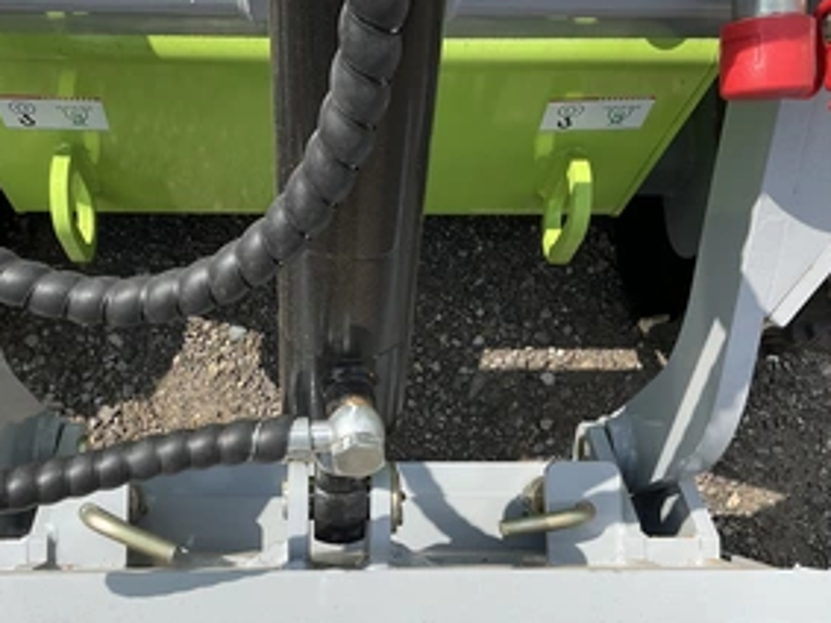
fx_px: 984
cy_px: 341
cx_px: 332
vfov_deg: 35.1
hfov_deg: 45.5
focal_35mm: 41
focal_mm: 3
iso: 25
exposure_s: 1/1848
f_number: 1.8
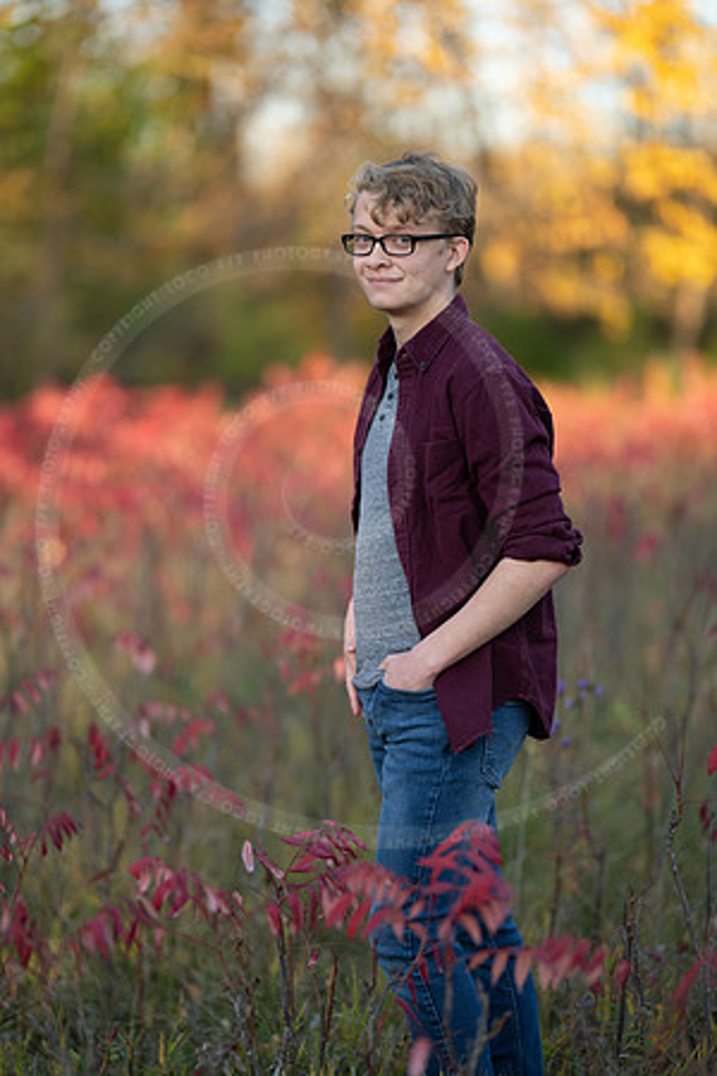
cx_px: 358
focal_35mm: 85
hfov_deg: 16.1
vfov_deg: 23.9
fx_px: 2539
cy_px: 538
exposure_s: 1/1600
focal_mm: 85
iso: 160
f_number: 1.2
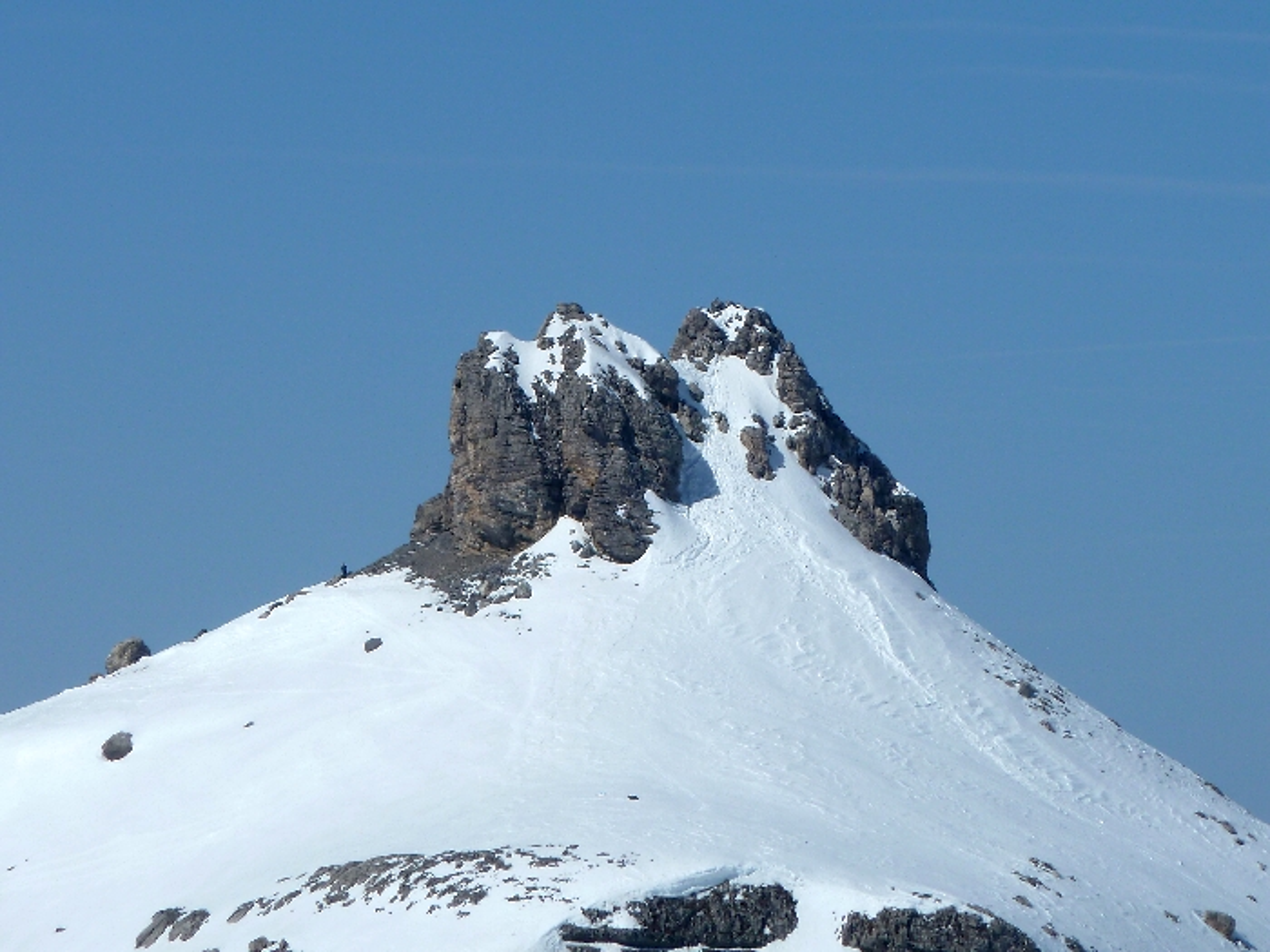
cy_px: 476
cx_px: 635
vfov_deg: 3.7
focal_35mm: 399
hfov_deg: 5.0
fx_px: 14639
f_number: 6.3
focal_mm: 49.2
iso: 80
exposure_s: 1/800
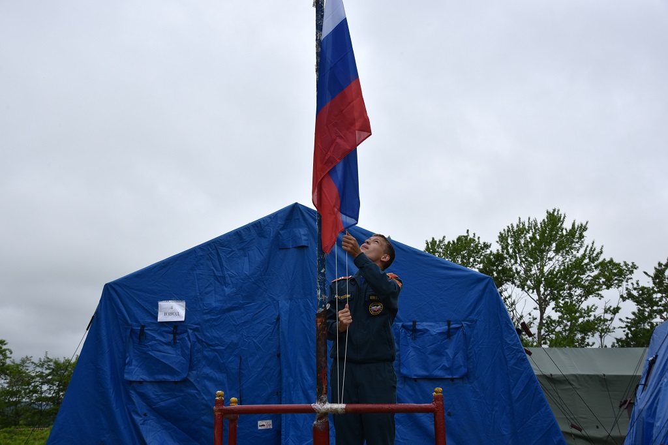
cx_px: 334
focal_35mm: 55
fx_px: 1020
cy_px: 222
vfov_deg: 24.6
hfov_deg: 36.3
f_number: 11
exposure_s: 1/500
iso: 320
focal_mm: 55
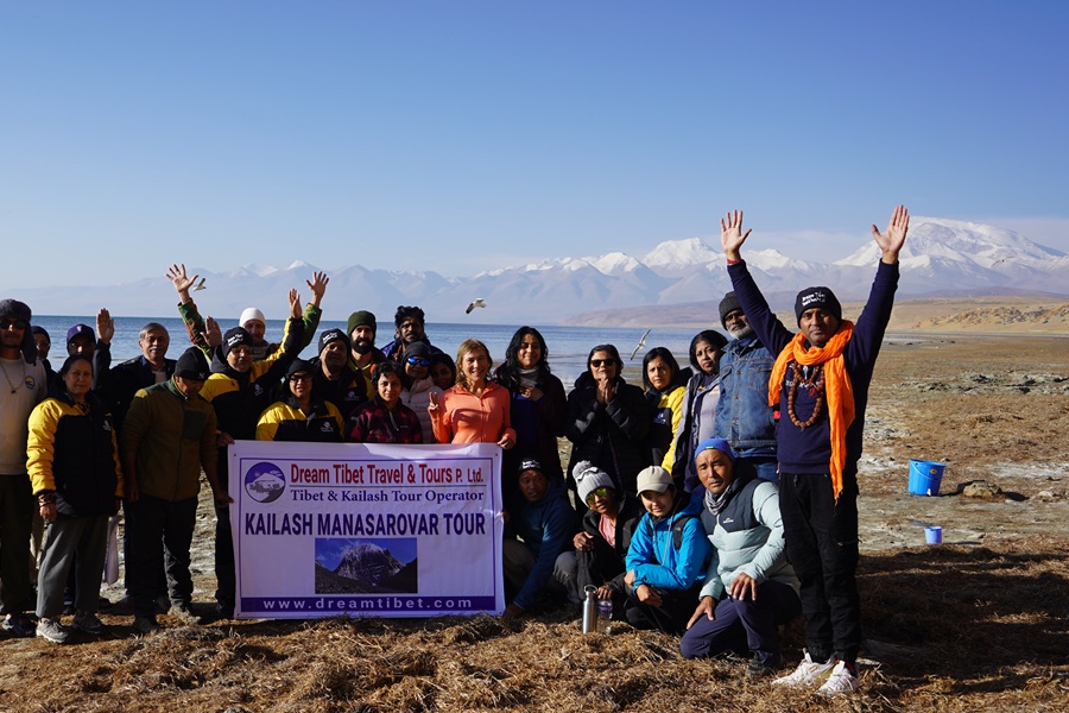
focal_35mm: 40
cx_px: 365
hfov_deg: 47.7
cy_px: 392
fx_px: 1188
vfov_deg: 33.4
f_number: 5
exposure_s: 1/500
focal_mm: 30
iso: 100
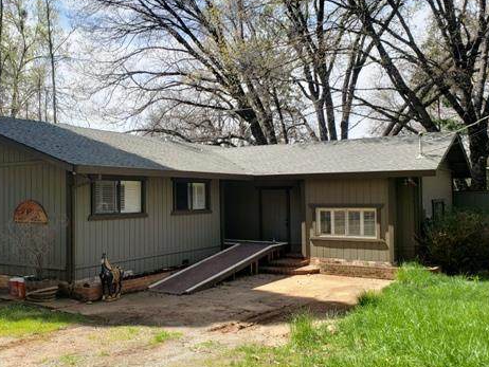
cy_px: 187
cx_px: 178
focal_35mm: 36
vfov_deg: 39.7
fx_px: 509
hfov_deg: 50.7
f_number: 2.4
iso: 50
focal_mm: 4.3
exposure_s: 1/854
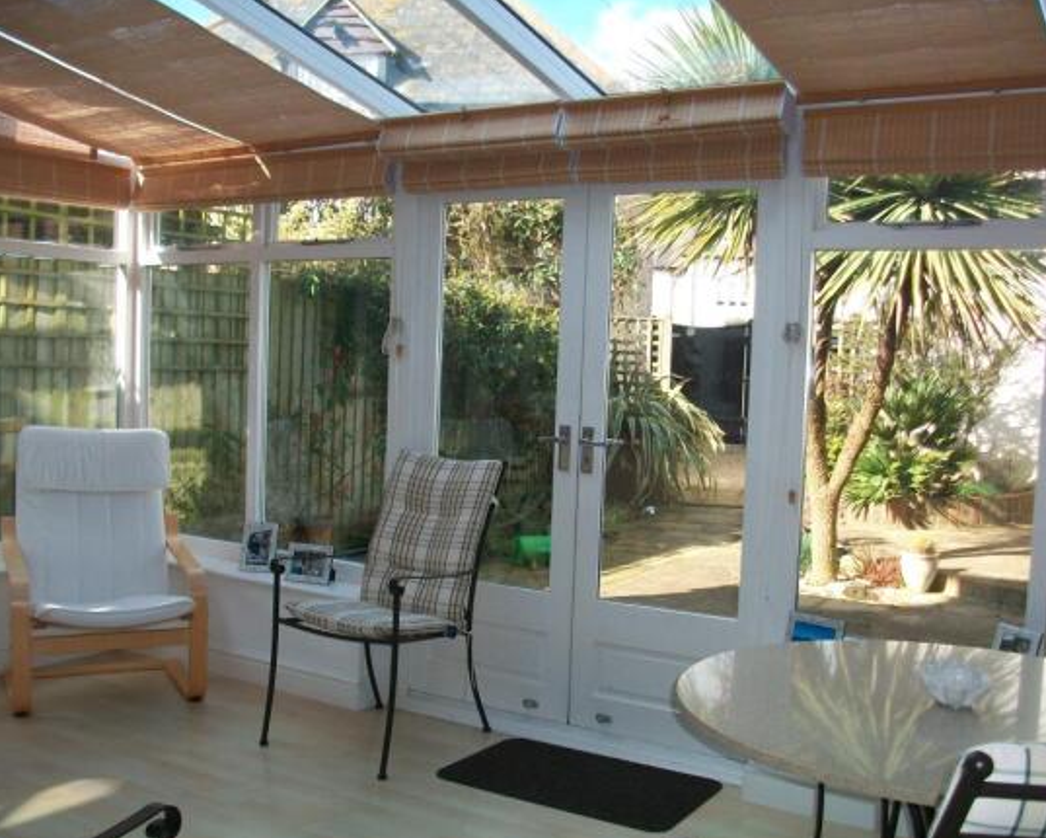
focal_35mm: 36
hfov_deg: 50.2
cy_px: 420
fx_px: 1115
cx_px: 558
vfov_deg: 41.2
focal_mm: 5.7
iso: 80
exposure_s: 1/250
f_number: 2.8
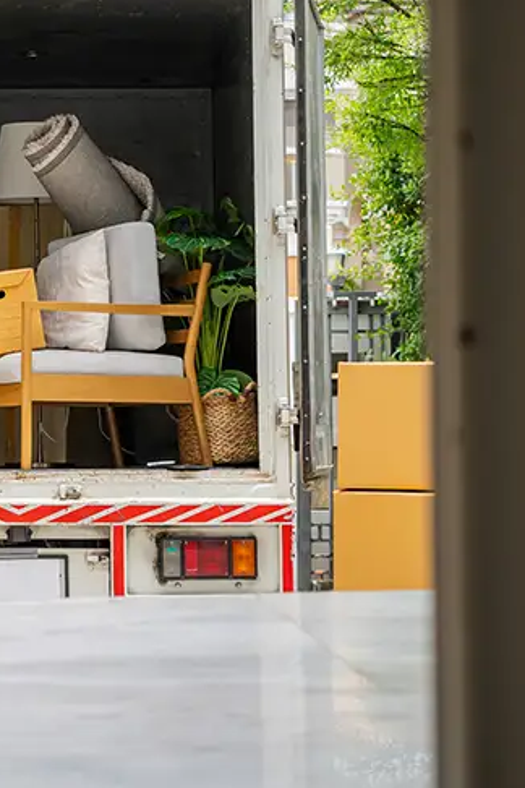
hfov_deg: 13.2
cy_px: 317
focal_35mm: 103
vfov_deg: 19.8
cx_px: 57
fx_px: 2253
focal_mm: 50
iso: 500
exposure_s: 1/2500
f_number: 3.5
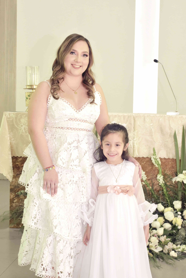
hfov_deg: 14.7
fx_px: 721
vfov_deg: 21.9
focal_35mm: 93
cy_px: 139
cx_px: 93
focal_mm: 62
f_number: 8
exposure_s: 1/100
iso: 1600
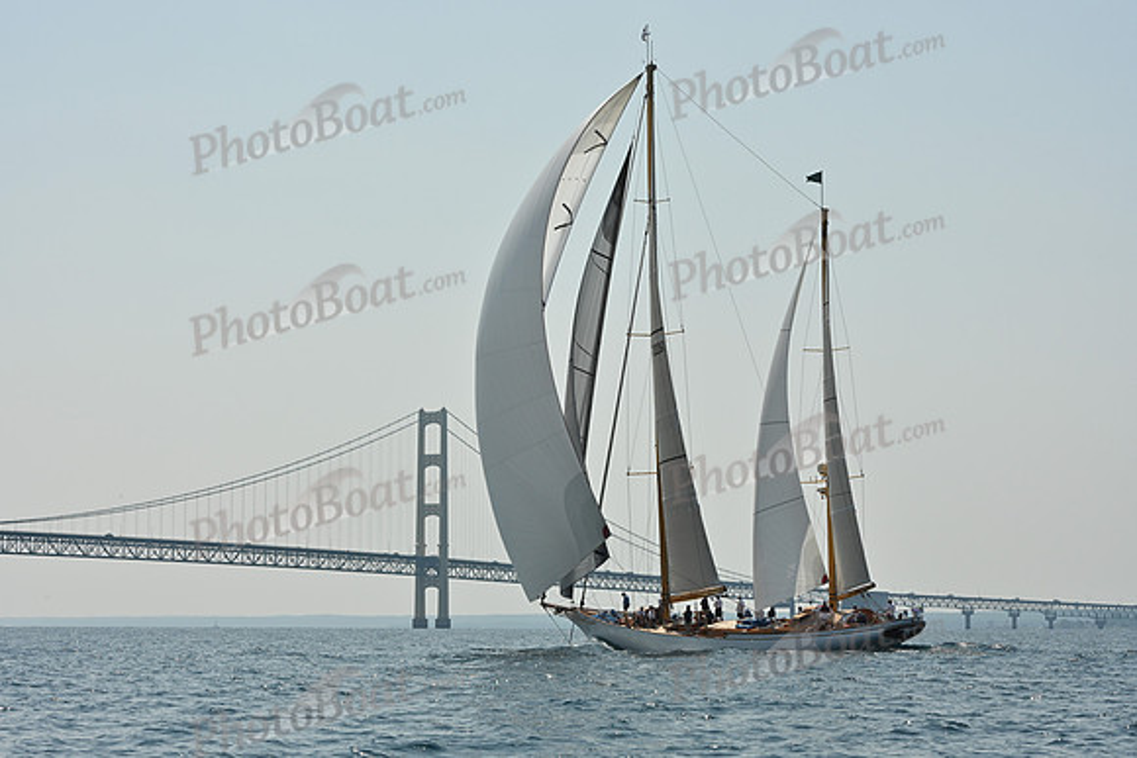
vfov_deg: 16.1
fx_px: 2685
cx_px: 568
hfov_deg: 23.9
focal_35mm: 85
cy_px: 379
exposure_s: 1/1250
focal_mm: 85
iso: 320
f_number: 13
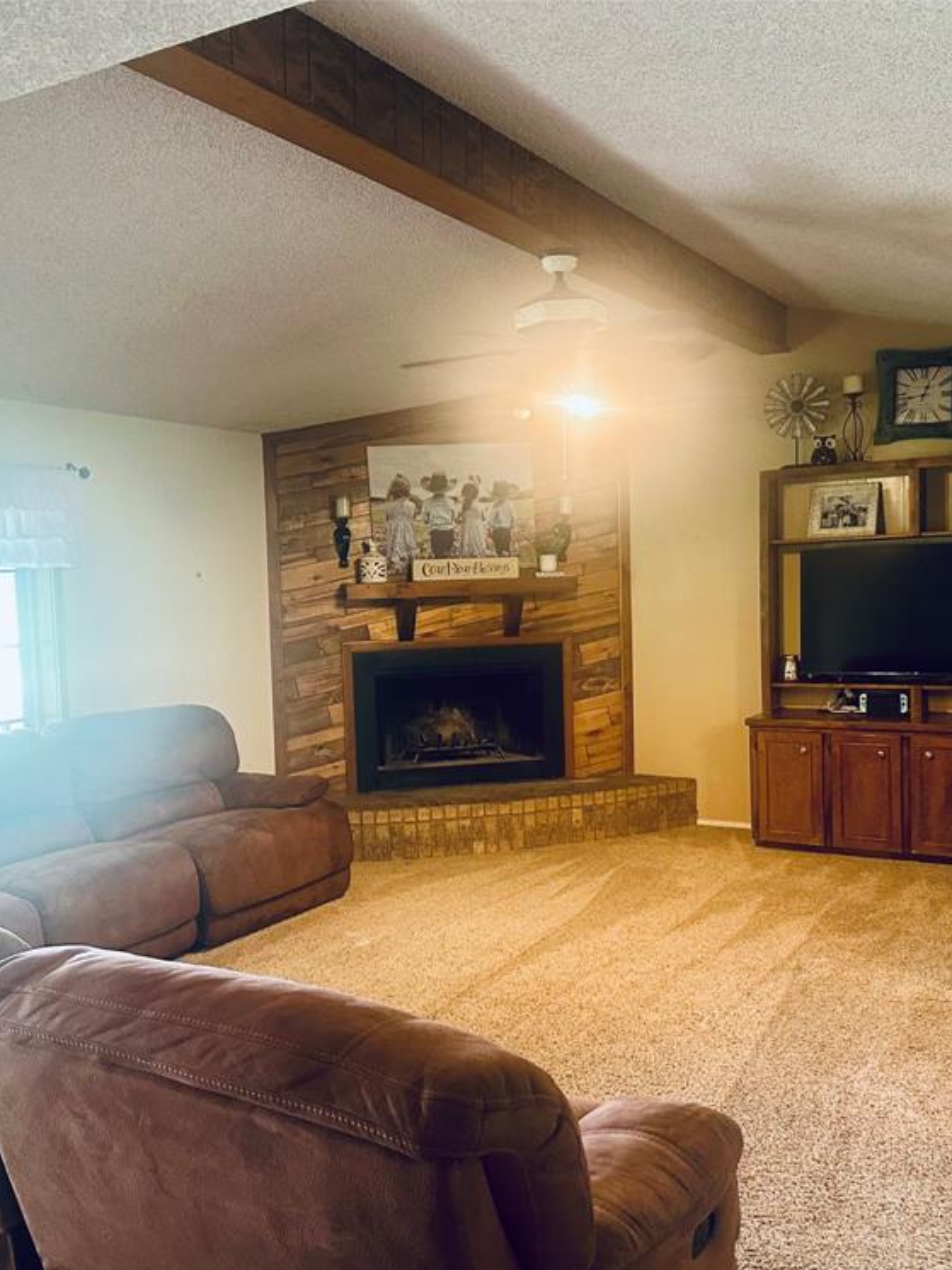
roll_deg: +1.3
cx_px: 465
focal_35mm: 33
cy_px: 653
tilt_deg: -3.6
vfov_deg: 55.3
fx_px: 1210
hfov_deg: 43.0
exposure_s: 1/60
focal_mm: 6.86
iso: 400
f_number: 1.78
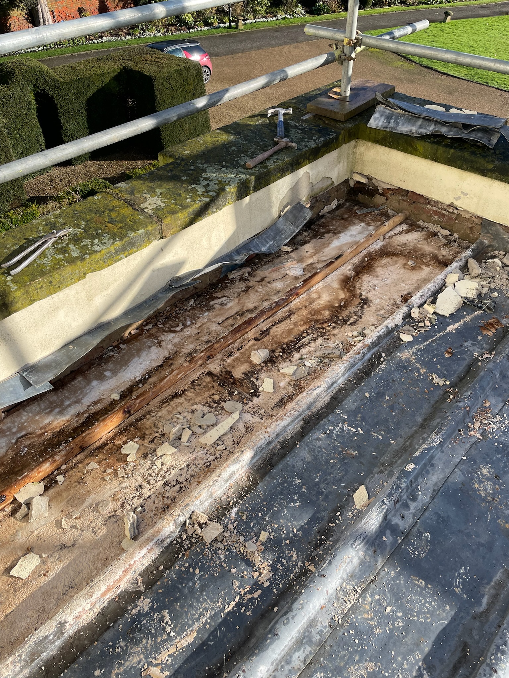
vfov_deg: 67.3
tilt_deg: -41.5
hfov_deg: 53.1
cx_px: 254
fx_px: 510
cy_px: 339
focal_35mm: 26
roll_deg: -1.1
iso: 32
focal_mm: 4.2
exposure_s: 1/1350
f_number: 1.6
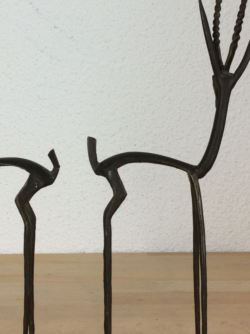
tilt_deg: +0.6
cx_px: 90
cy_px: 118
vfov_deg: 33.0
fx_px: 559
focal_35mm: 58
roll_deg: +2.5
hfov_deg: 25.1
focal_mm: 4.15
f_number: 2.2
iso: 50
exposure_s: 1/50
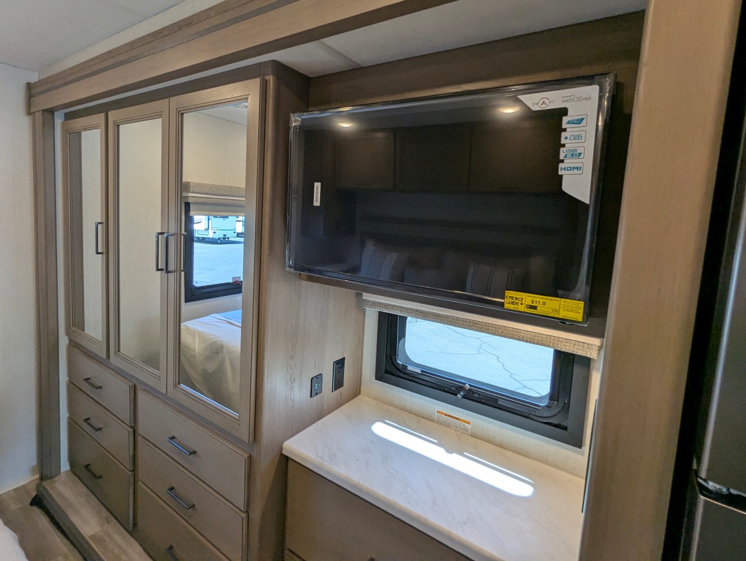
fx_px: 388
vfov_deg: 71.4
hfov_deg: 87.4
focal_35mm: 18
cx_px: 337
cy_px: 246
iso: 107
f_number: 2.2
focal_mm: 2.35
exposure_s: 1/126
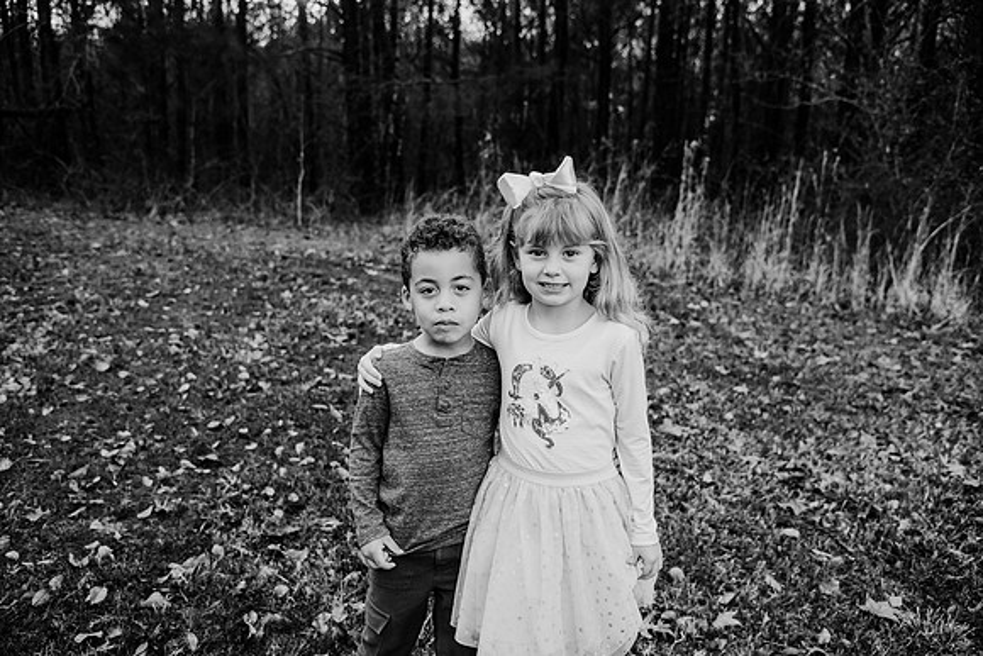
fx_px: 874
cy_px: 328
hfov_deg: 58.7
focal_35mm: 32
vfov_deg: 41.1
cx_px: 492
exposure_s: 1/800
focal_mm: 32
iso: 800
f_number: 4
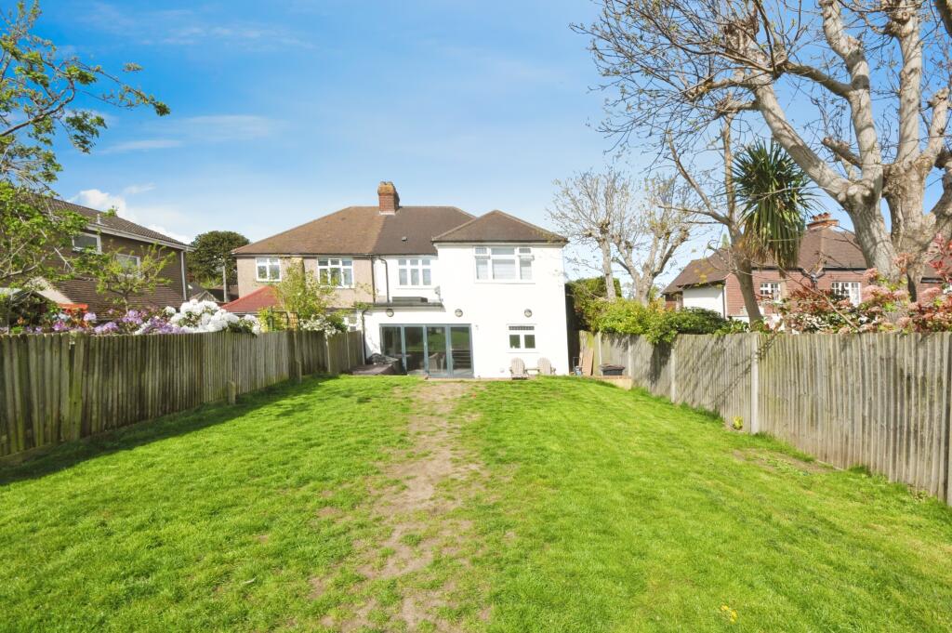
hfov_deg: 100.4
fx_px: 396
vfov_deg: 77.2
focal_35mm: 15
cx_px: 476
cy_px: 316
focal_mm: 10
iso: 500
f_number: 13
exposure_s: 1/640
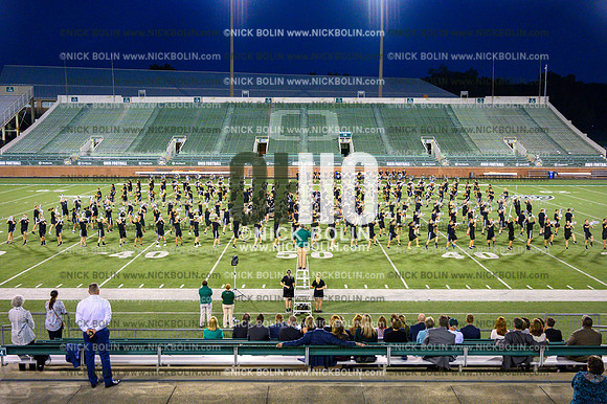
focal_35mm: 36
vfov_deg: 36.8
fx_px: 607
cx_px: 304
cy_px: 202
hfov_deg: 53.2
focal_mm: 36
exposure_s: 1/1000
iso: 4000
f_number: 4
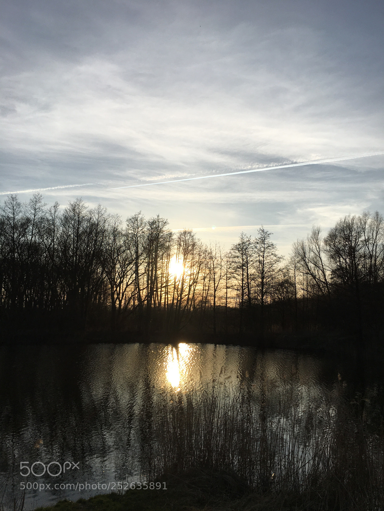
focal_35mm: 29
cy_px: 256
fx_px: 429
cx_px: 192
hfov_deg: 48.2
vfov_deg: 61.7
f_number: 2.2
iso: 25
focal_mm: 4.15
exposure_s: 1/2747
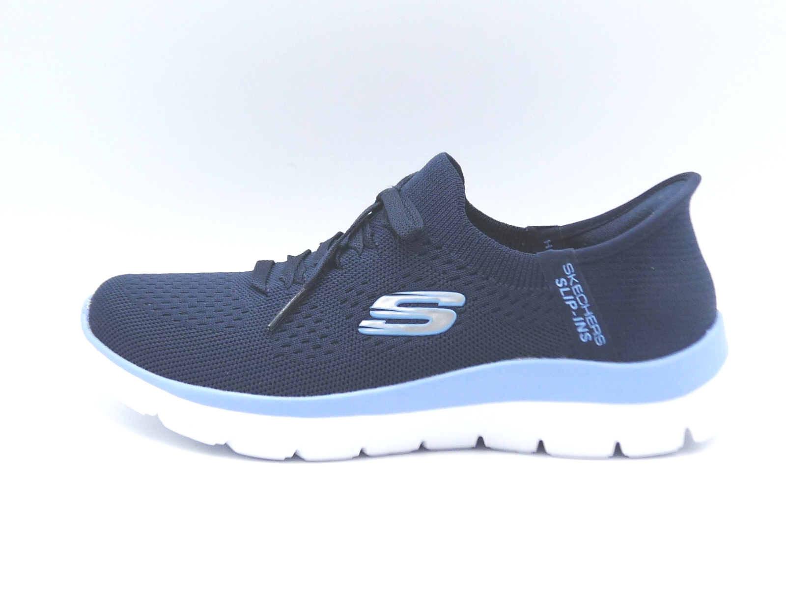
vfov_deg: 22.6
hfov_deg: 29.8
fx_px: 1476
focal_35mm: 65
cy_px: 294
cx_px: 393
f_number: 4
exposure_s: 1/250
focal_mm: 6.5
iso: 100
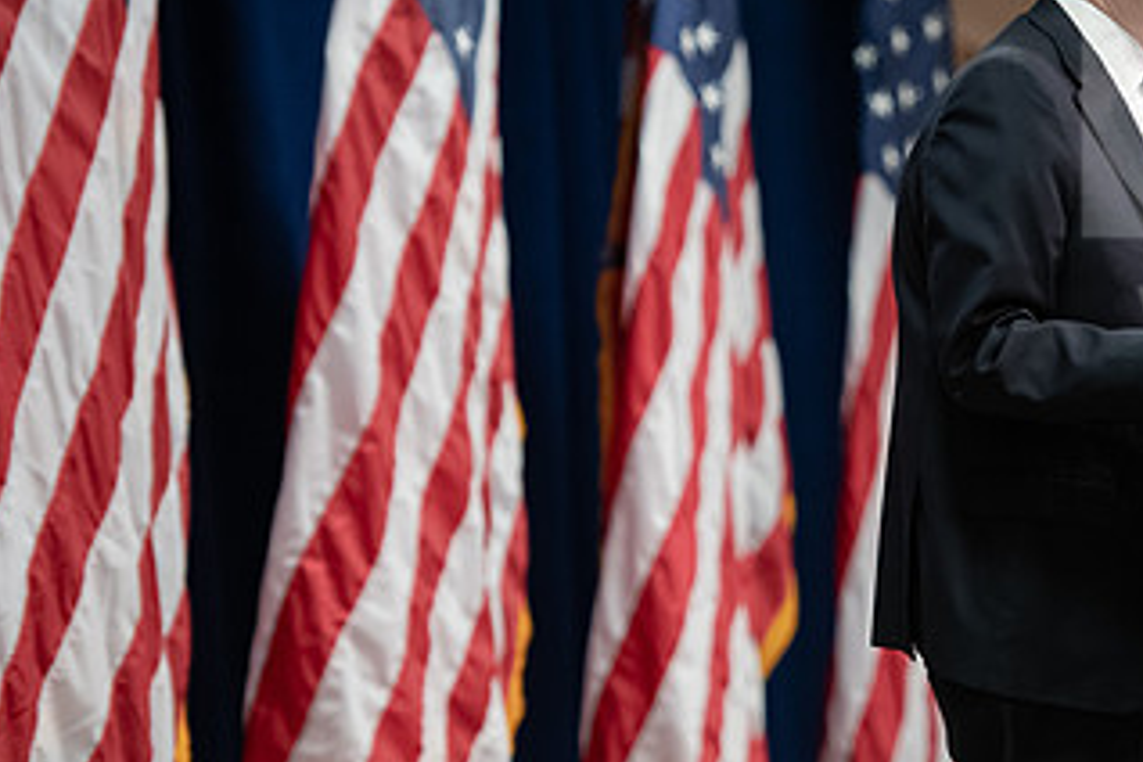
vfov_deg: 5.6
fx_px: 7810
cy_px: 372
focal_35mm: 246
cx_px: 974
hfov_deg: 8.3
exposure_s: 1/200
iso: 2000
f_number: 2.8
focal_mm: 135
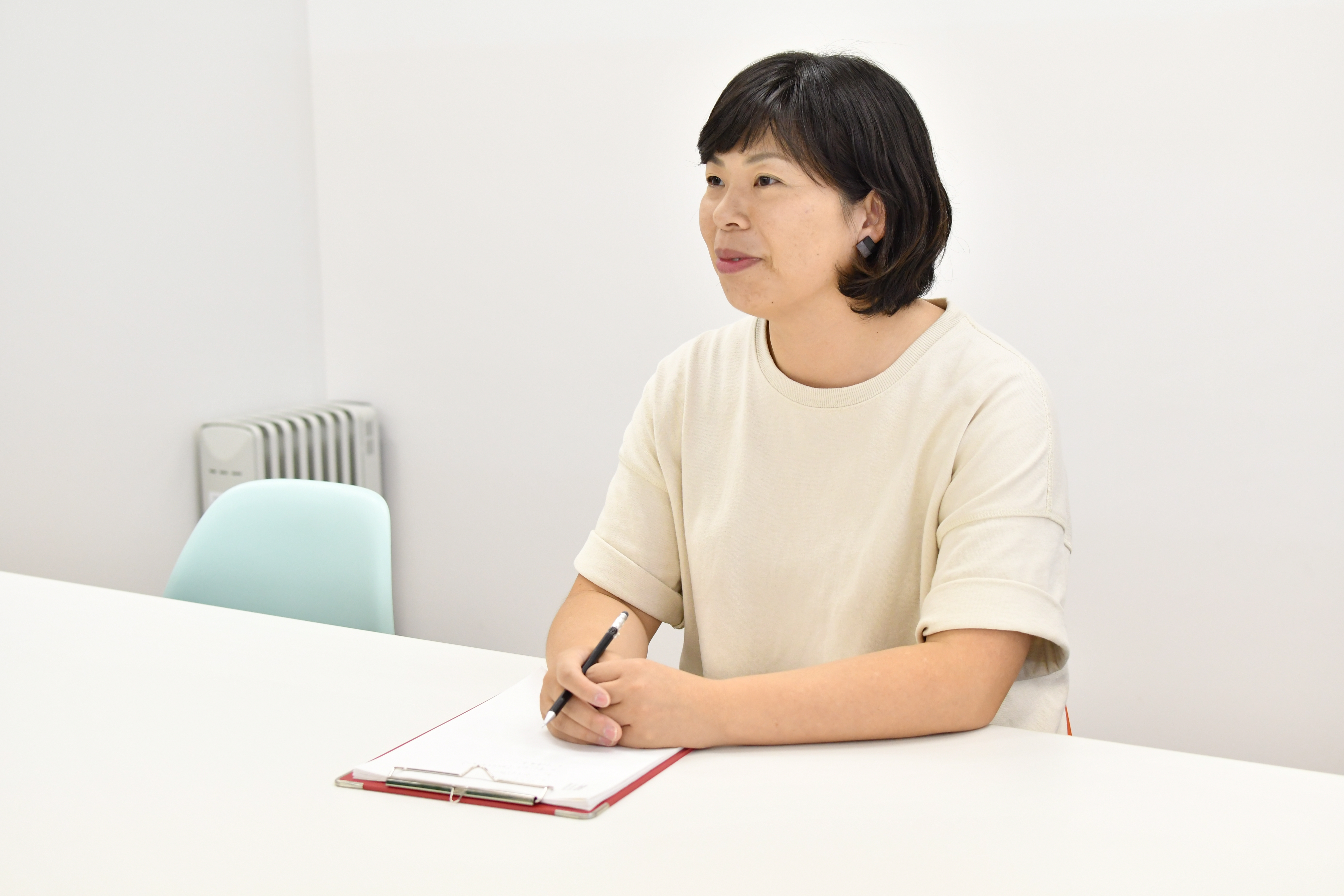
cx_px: 672
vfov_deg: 25.8
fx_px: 1960
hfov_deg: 37.9
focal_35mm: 52
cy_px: 448
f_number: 2.8
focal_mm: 35
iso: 1250
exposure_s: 1/160
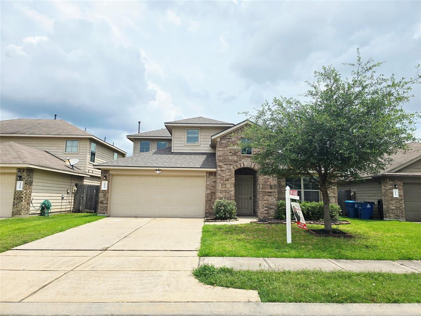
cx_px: 210
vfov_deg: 58.9
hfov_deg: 73.9
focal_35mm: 23
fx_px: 280
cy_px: 158
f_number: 1.7
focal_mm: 6.3
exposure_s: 1/1000
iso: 12
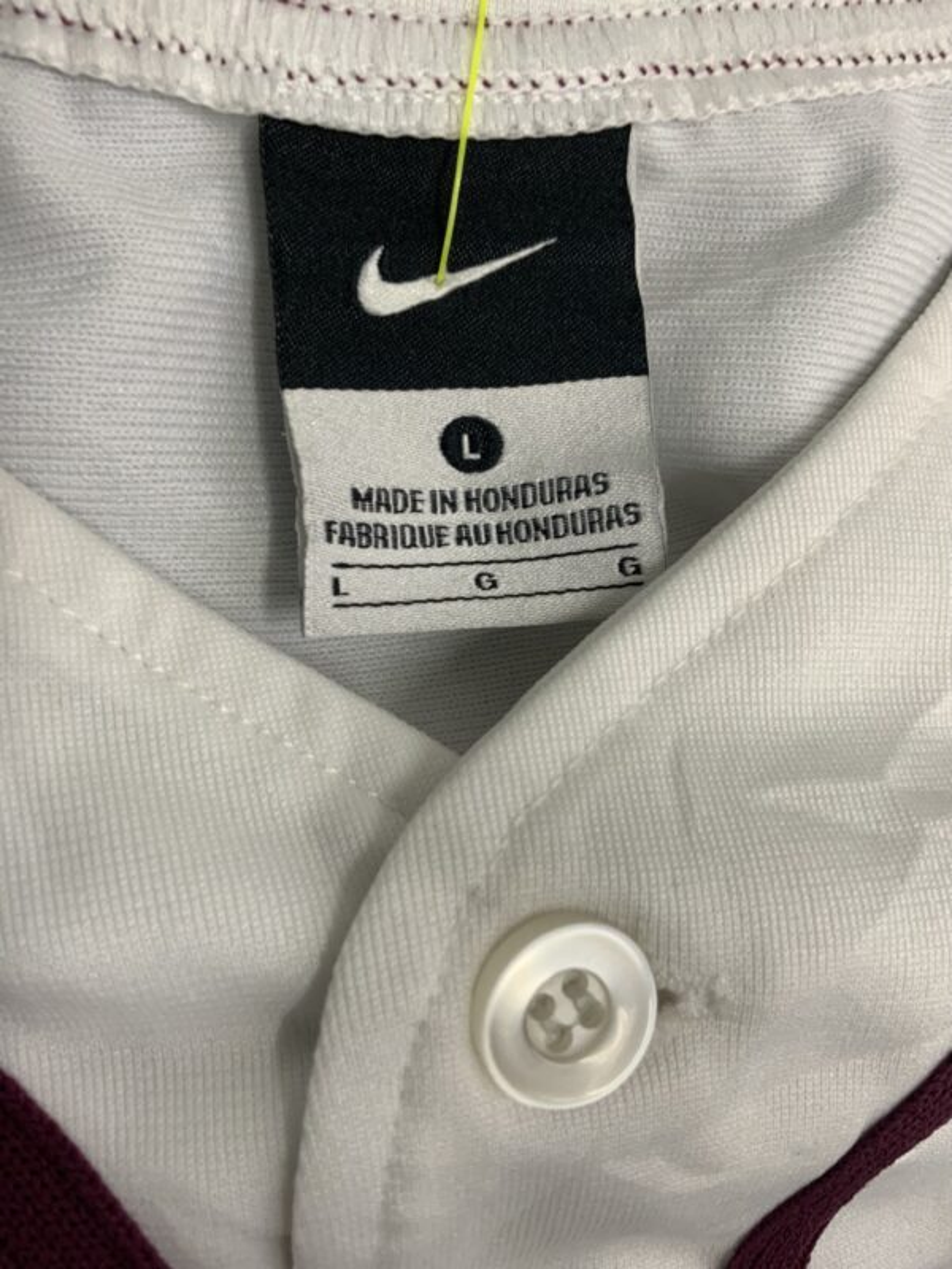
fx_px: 1063
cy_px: 634
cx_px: 476
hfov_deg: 48.2
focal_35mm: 29
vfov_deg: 61.7
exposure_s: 1/50
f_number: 1.8
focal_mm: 3
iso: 100
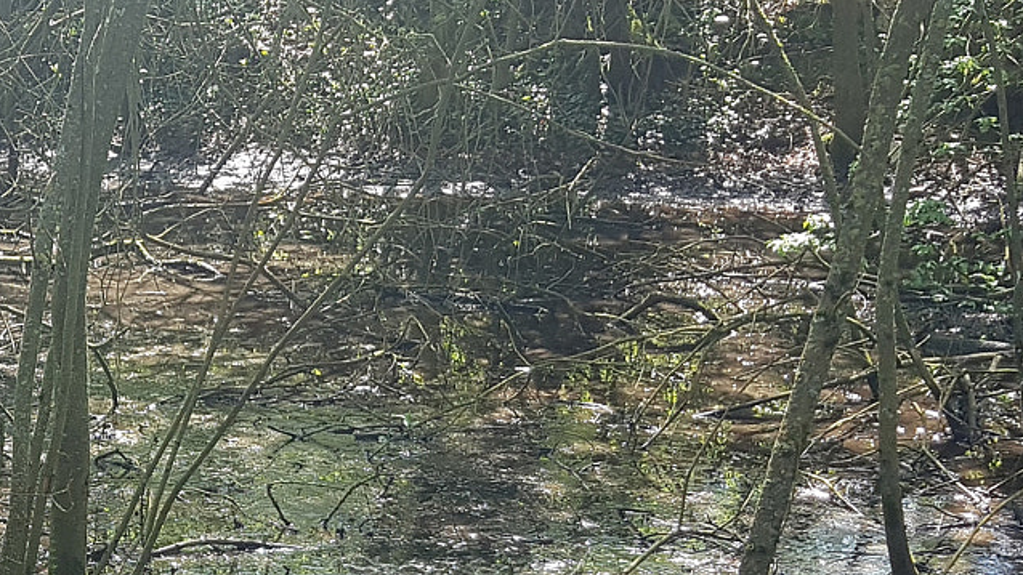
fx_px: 1926
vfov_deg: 16.6
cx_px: 35
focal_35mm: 71
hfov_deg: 28.2
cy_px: 577
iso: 50
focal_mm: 4.2
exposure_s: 1/196
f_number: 1.7
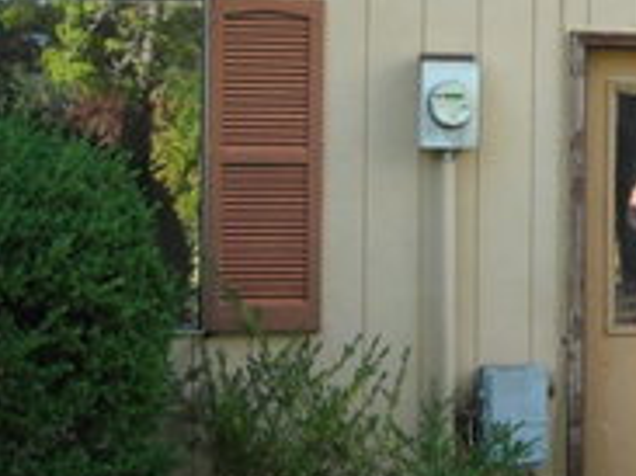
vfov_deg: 15.0
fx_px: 1799
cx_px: 692
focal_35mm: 98
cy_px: 80
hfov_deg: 19.3
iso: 183
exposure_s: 1/250
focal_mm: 5.7
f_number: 2.8
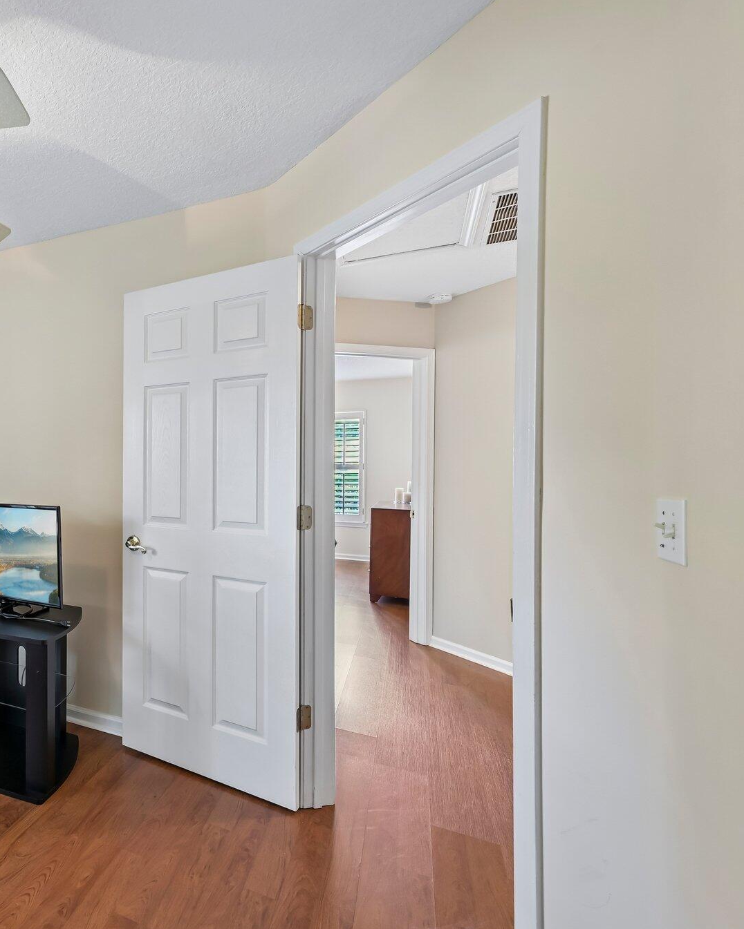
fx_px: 550
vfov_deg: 80.4
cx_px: 64
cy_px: 467
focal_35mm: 20
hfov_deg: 57.7
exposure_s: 1/3.33
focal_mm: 14
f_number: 8
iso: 400
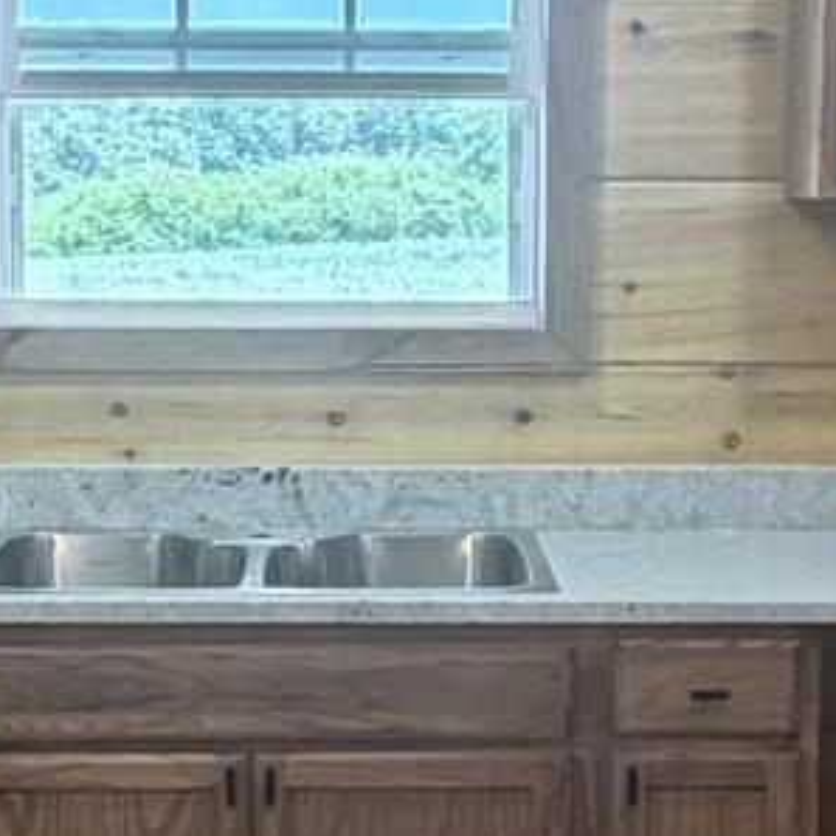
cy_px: 467
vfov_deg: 18.1
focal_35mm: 96
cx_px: 372
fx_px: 2623
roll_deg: -0.1
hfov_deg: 18.1
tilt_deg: -6.3
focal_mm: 2.22
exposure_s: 1/60
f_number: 2.2
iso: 200
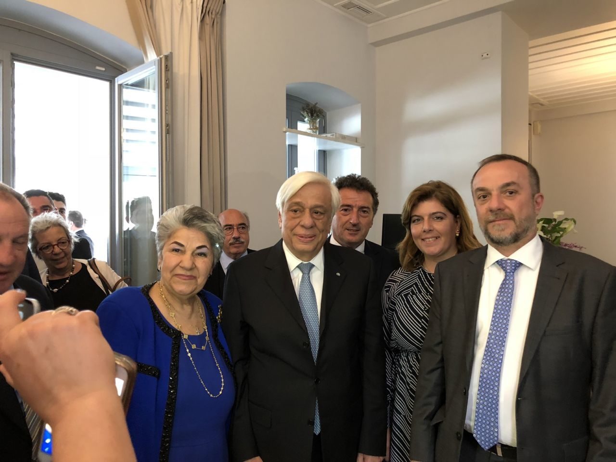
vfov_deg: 49.7
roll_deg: +1.6
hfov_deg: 63.4
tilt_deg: -0.5
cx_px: 308
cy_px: 231
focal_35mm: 28
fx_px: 498
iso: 100
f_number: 1.8
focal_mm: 4
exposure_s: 1/11
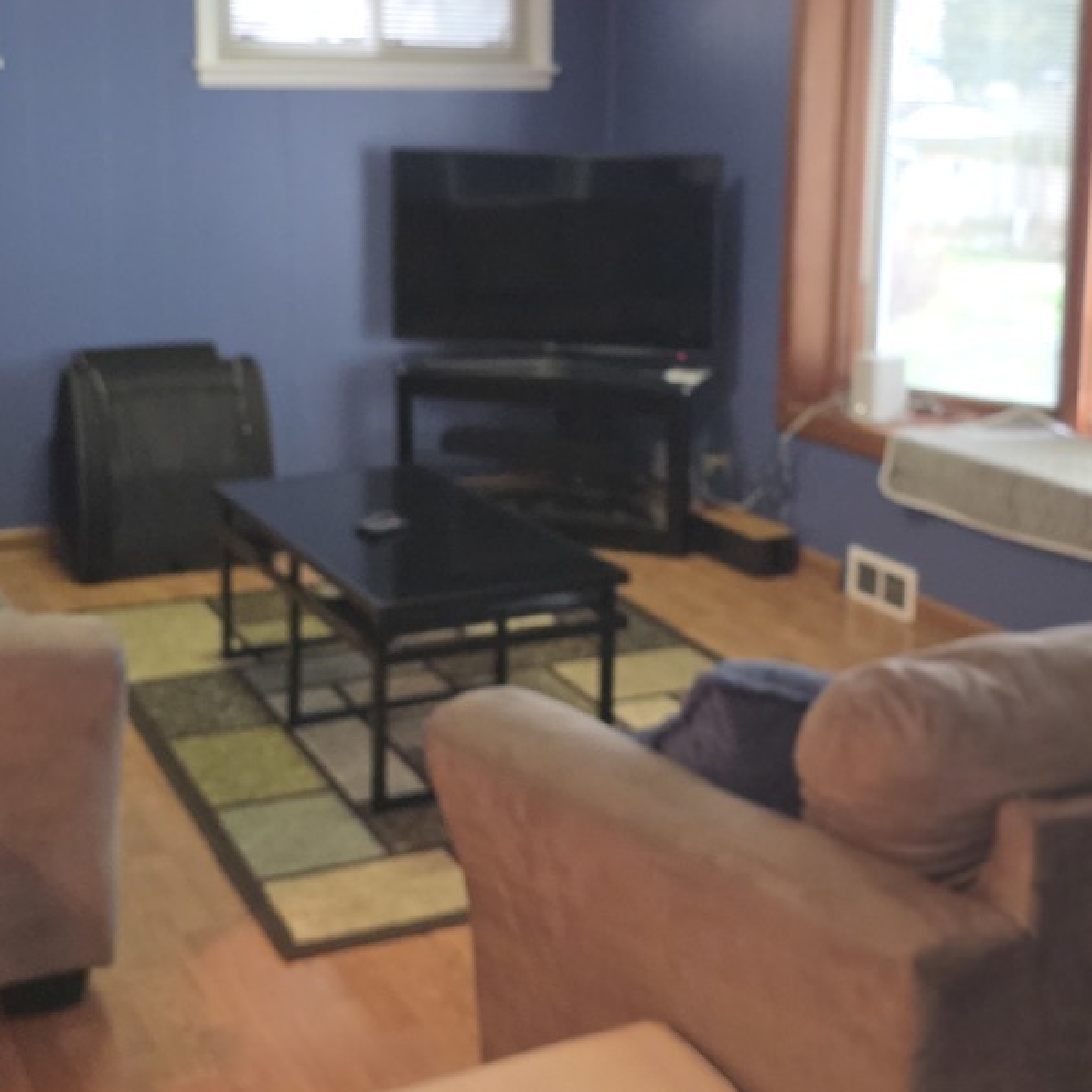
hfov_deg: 34.7
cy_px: 364
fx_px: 1749
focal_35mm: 49
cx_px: 571
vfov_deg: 34.4
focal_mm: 6.25
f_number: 1.7
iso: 800
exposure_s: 1/120
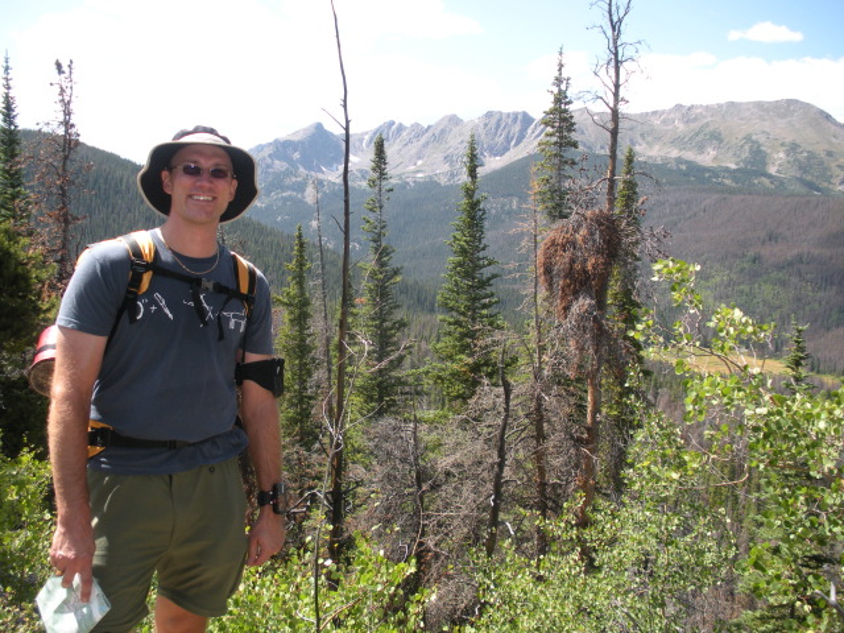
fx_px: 878
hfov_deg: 51.4
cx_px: 422
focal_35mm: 36
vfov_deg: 39.7
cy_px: 316
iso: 88
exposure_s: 1/322
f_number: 3.5
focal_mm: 6.3
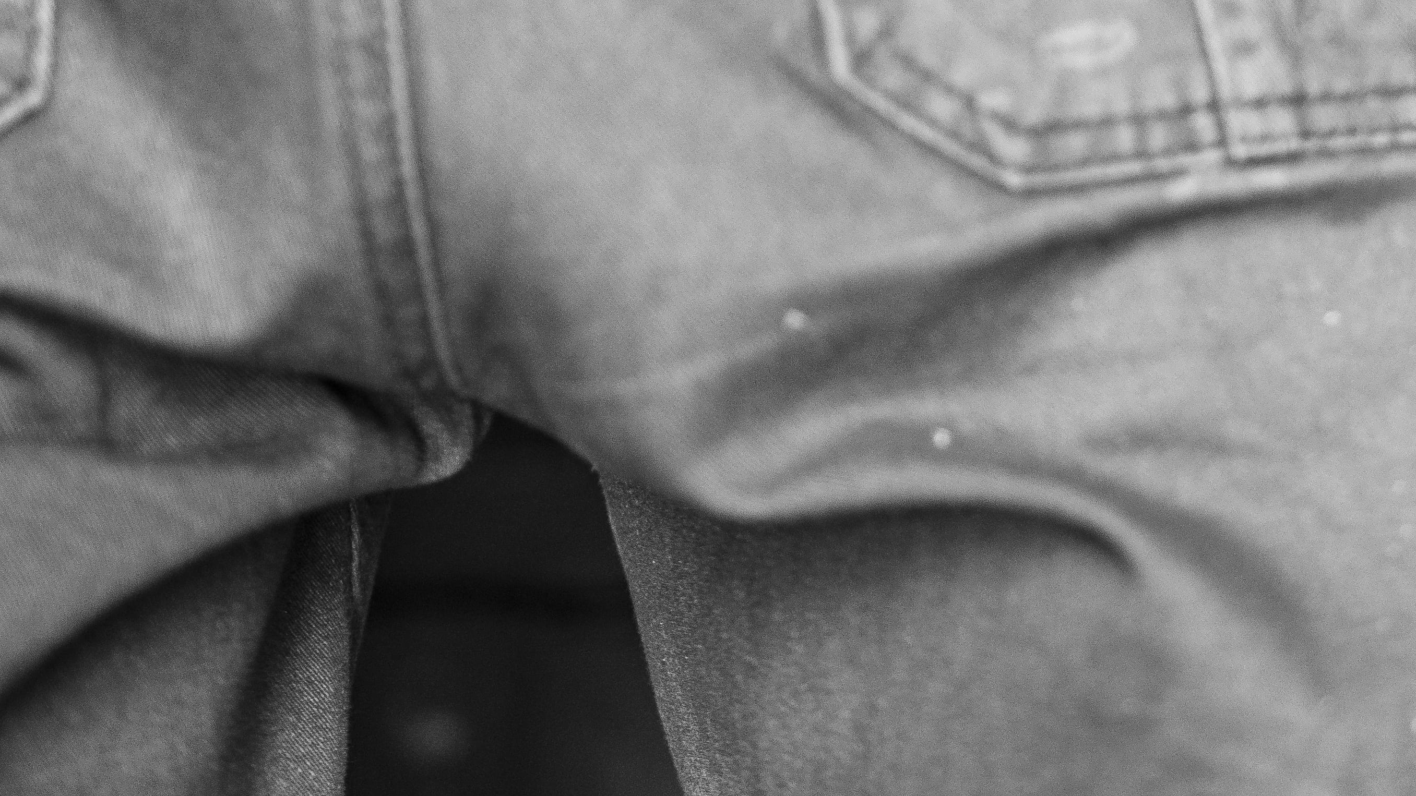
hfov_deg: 8.2
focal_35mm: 261
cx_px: 1161
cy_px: 90
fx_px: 9800
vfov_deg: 4.6
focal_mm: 85
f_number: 1.8
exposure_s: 1/160
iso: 400
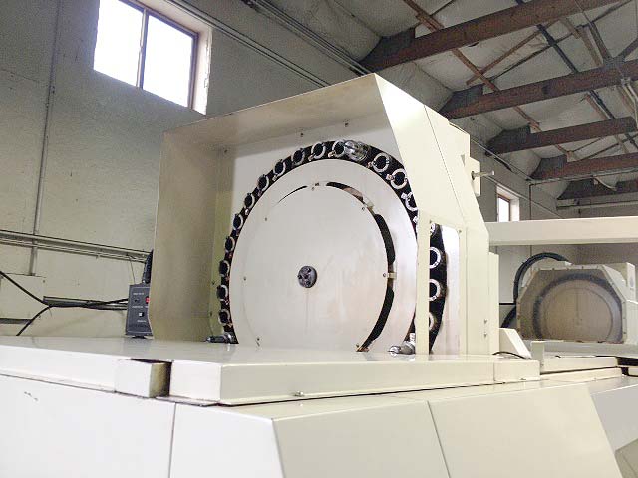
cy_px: 239
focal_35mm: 35
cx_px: 319
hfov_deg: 52.6
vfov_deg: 40.7
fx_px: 645
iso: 50
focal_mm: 4.28
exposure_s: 1/20
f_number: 2.4
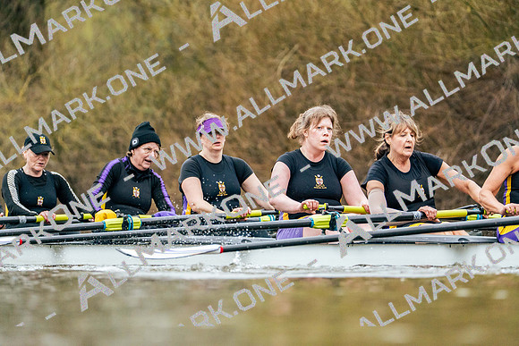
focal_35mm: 404
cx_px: 260
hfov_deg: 5.1
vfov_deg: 3.4
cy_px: 173
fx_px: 5825
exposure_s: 1/2000
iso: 5000
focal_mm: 404
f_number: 6.3
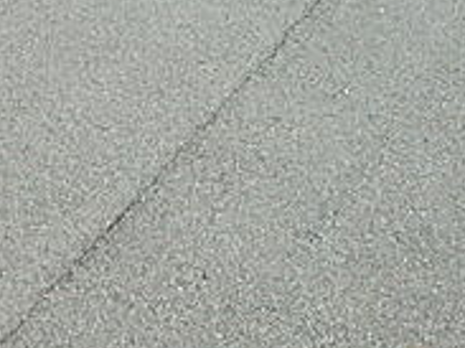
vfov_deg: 18.4
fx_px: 926
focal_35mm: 69
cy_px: -201
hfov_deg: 28.0
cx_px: 150
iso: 125
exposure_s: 1/800
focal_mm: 3.7
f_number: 3.5
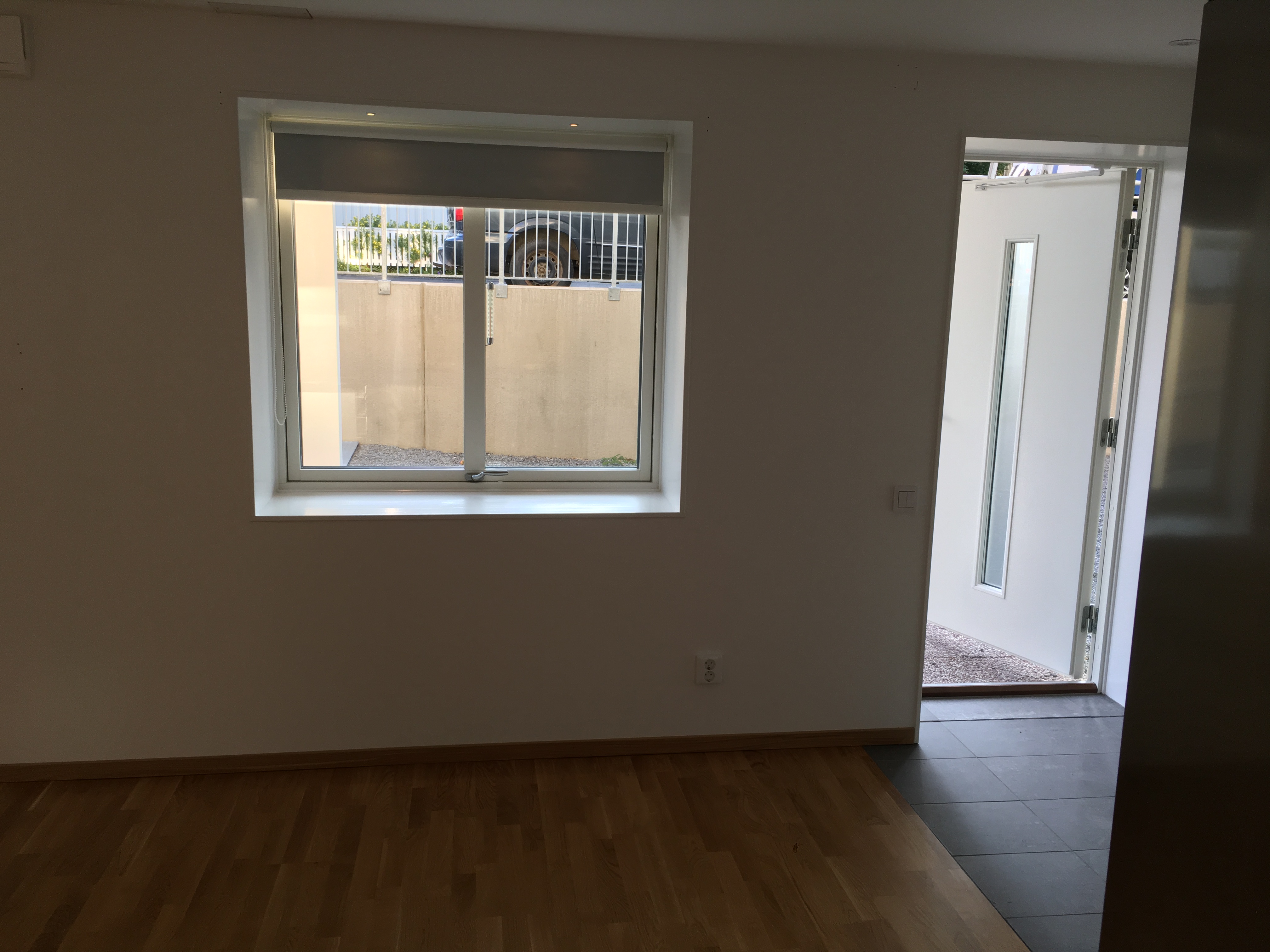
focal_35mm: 29
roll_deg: -1.1
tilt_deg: -9.0
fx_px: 1064
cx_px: 635
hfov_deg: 61.7
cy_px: 476
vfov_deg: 48.2
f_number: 2.2
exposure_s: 1/100
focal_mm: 4.15
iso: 40
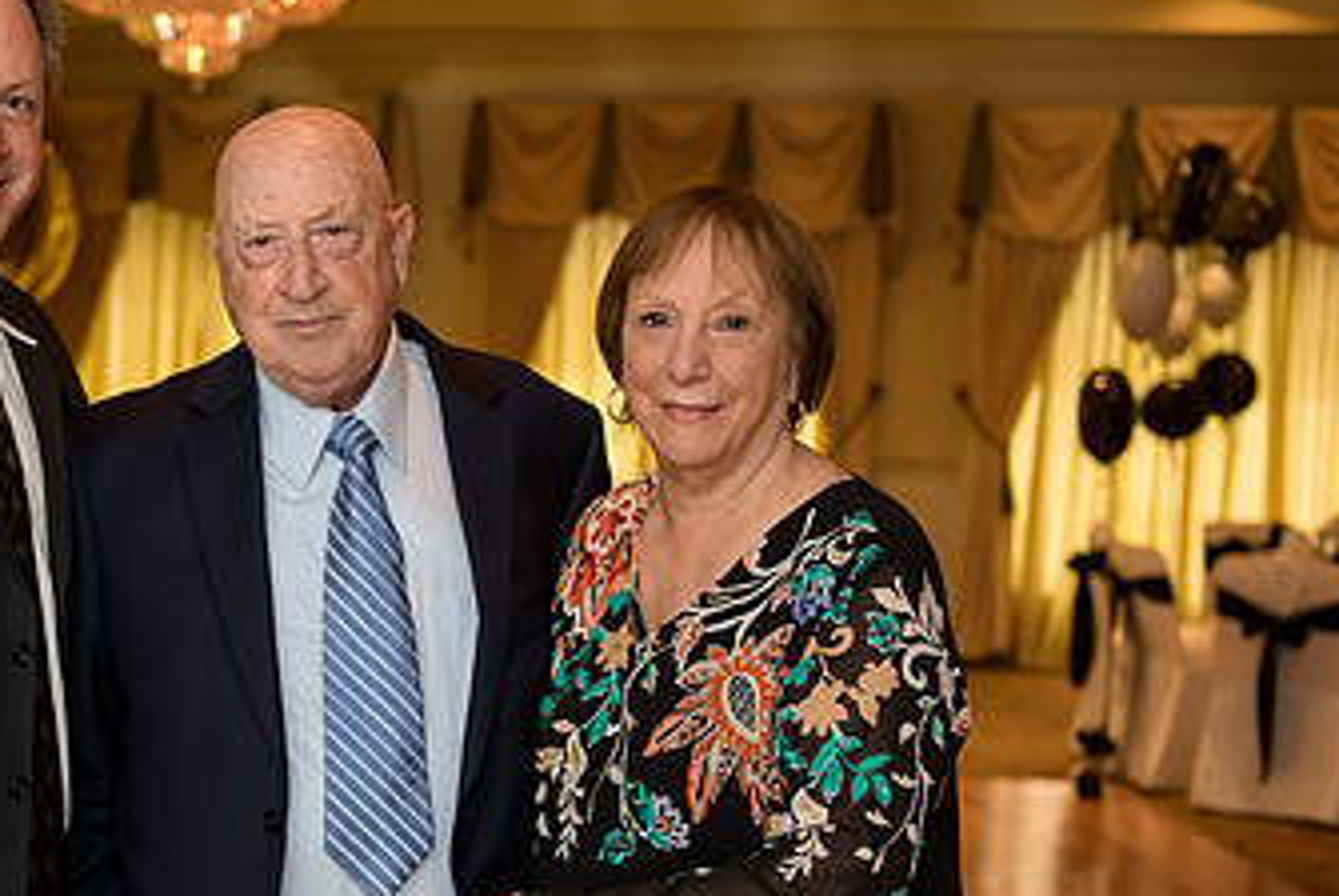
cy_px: 558
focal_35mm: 90
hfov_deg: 22.3
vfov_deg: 15.2
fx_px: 3350
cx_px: 240
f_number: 3.2
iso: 1000
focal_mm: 52
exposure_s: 1/125
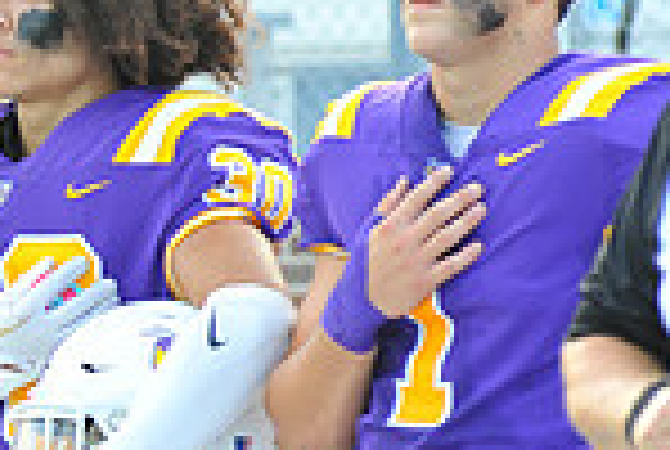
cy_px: 378
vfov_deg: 1.8
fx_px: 14471
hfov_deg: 2.6
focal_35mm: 776
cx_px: -504
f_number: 6.3
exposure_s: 1/100
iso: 640
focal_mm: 200
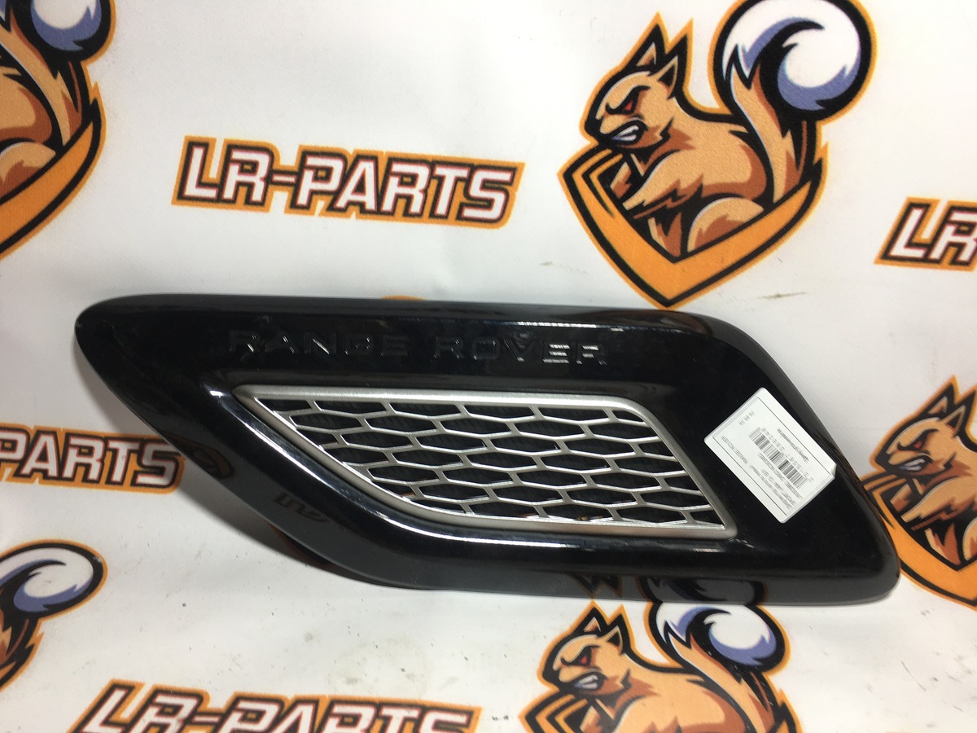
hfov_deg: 61.7
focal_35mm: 29
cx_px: 488
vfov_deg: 48.2
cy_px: 366
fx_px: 818
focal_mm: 4.15
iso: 25
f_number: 2.2
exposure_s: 1/50
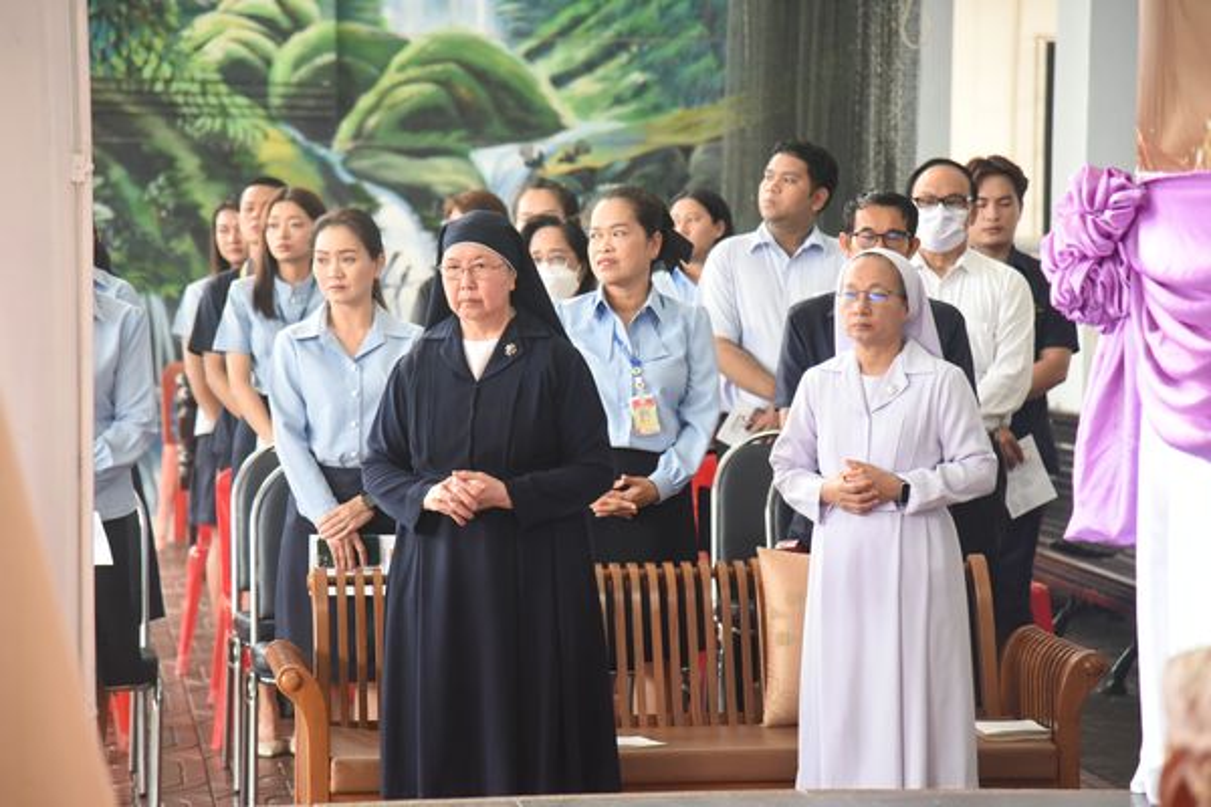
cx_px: 606
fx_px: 4036
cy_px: 404
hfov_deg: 17.1
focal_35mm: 120
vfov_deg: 11.4
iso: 3200
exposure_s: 1/250
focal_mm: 120
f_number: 4
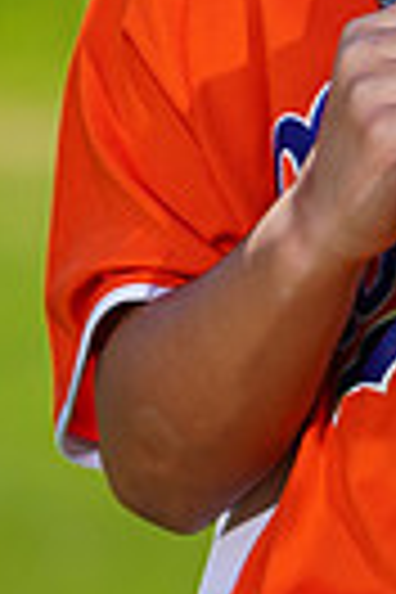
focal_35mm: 1141
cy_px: -243
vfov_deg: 1.8
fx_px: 18825
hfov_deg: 1.2
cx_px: 596
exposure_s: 1/250
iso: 100
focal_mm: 259
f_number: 8
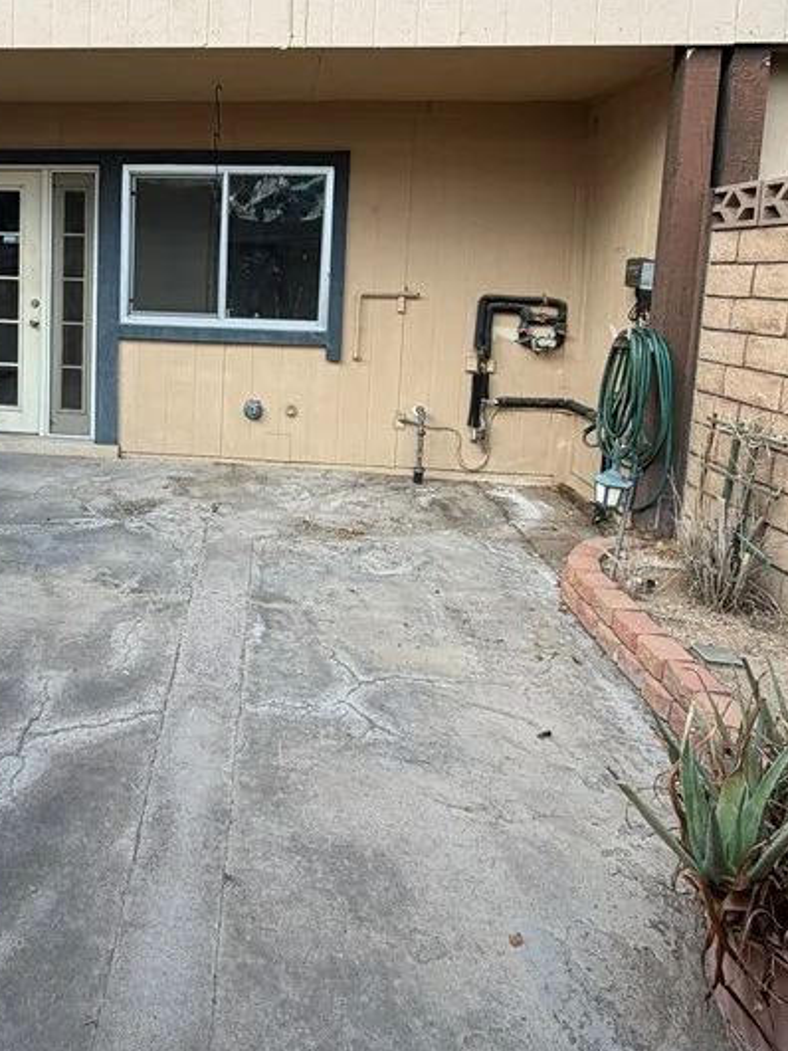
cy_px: 360
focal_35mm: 27
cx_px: 160
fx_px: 820
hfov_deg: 48.5
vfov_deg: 63.9
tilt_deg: -6.4
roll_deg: -1.9
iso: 40
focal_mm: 2.22
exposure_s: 1/171
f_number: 2.2
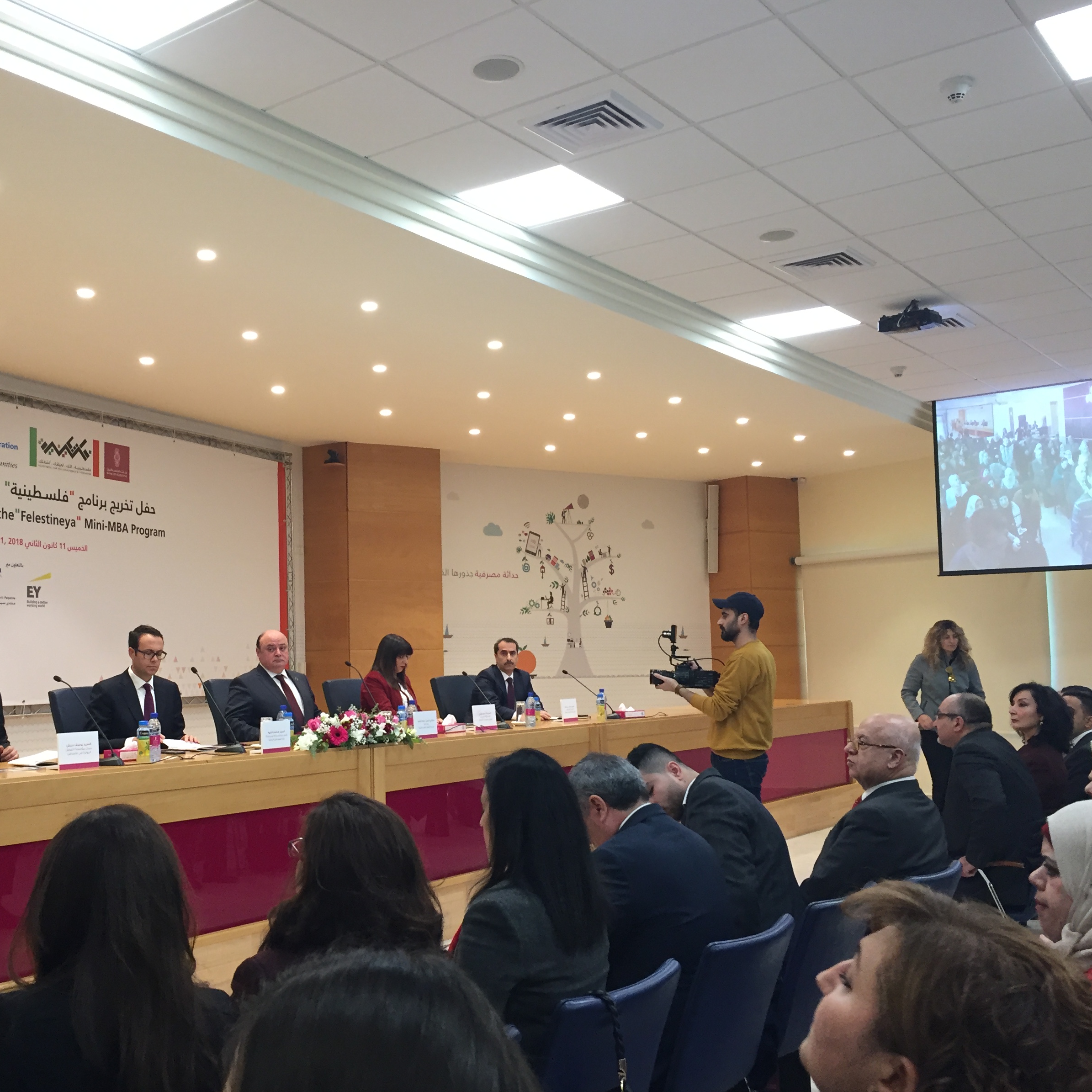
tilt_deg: +4.5
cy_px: 554
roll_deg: +0.6
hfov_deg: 46.7
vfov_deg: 47.2
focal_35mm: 35
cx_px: 392
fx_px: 1249
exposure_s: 1/33
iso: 64
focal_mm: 4.15
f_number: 2.2
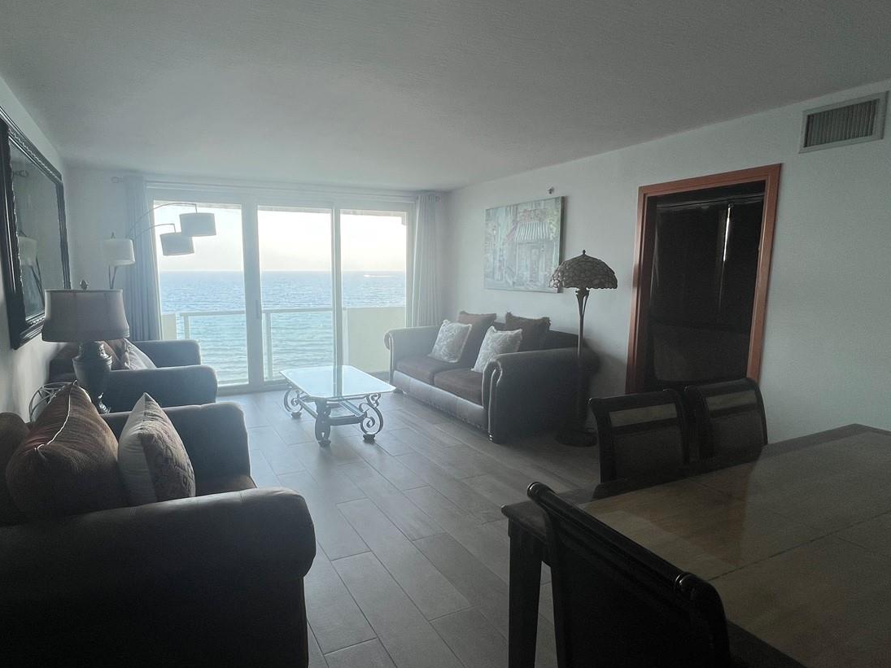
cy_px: 346
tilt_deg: -9.1
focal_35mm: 19
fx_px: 489
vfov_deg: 68.7
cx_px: 390
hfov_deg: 84.3
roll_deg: -0.4
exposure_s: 1/99
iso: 40
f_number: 1.8
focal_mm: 1.57
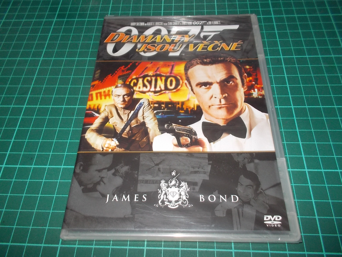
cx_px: 171
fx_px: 287
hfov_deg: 61.7
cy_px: 128
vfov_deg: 48.2
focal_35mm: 29
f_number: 3.3
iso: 200
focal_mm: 4.1
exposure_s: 1/30
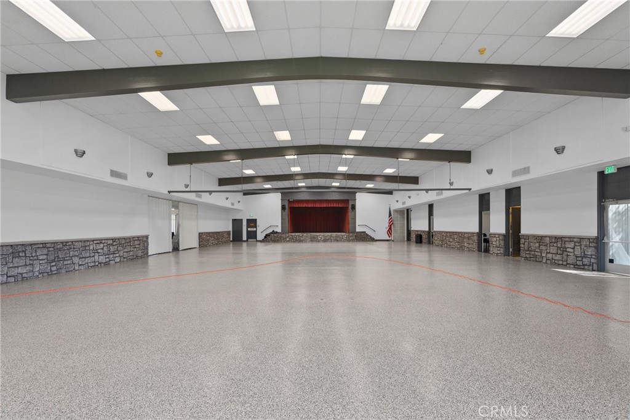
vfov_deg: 73.8
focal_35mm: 16
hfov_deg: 96.7
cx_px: 315
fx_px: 280
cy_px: 210
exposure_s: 1/30
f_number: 8
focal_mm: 16
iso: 1600
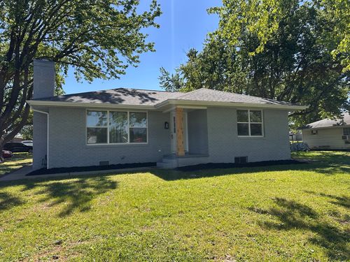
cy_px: 131
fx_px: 243
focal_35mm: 24
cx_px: 175
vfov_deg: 56.8
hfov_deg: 71.6
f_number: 1.78
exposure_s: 1/2299
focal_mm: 6.86
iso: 80
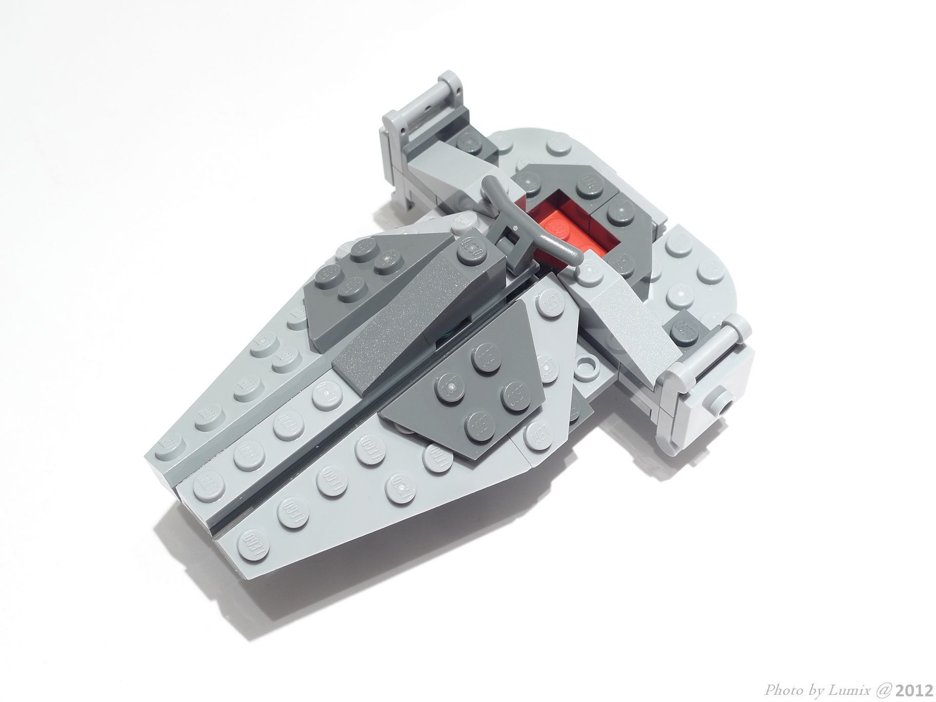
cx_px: 468
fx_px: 1406
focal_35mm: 52
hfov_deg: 36.8
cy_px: 351
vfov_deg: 28.0
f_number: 4.5
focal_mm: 11.1
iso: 80
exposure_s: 1
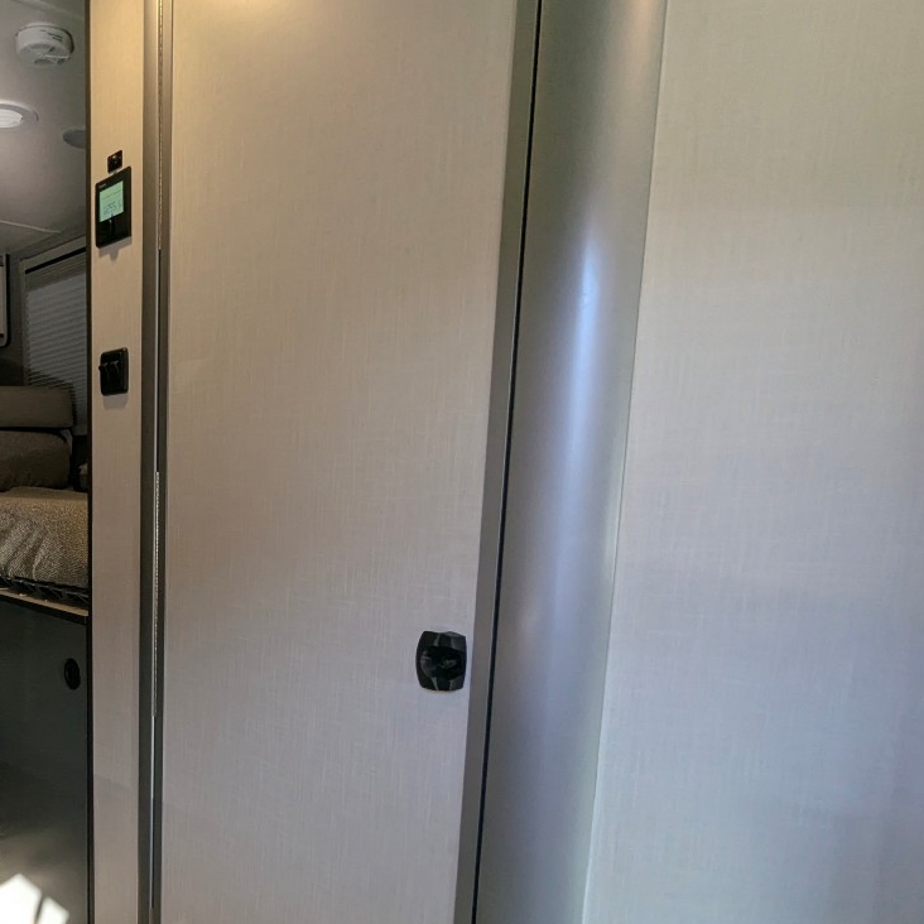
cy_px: 595
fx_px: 815
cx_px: 116
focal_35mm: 27
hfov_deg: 52.8
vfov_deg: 58.1
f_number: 2.2
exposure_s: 1/208
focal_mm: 2.35
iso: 56
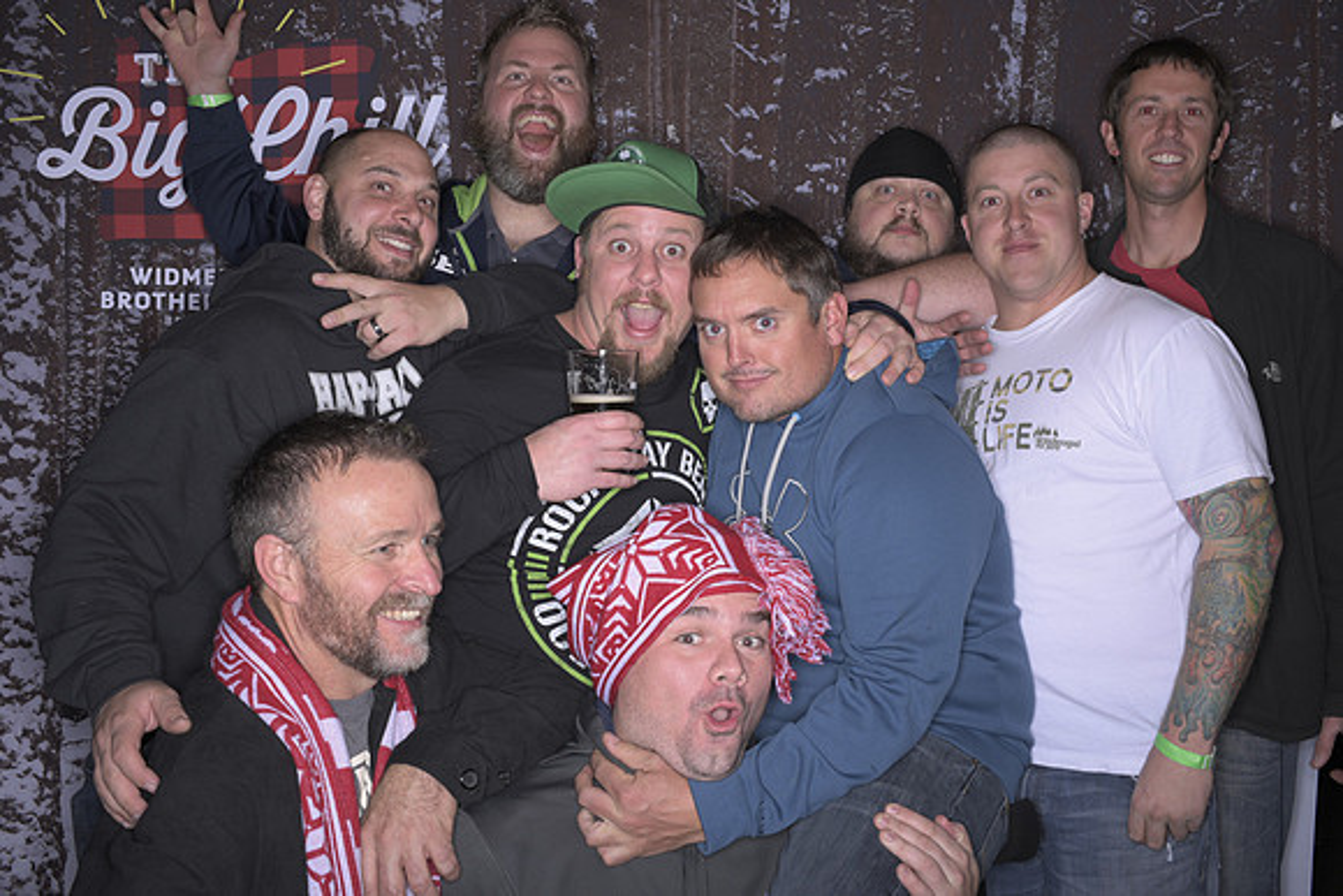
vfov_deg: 37.9
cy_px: 448
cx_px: 672
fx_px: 1306
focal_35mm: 35
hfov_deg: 54.4
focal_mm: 35
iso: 64
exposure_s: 1/250
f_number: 11
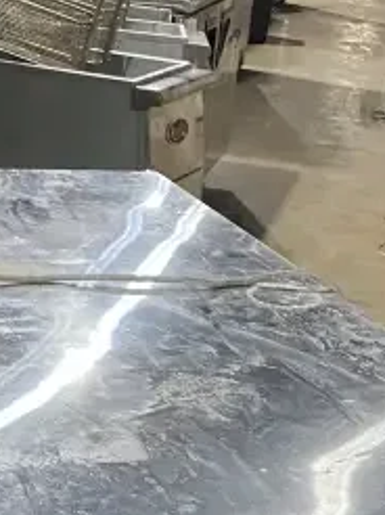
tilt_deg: -34.1
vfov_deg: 20.0
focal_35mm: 86
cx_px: 174
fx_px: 1278
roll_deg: -7.4
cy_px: 748
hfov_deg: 17.1
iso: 500
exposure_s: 1/47
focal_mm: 4.25
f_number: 1.8
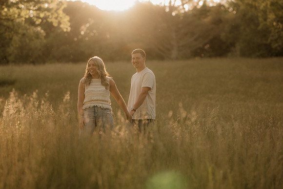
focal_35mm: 85
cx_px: 142
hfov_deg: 23.9
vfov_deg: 16.1
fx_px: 668
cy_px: 94
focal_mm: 85
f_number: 2
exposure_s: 1/1000
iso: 250
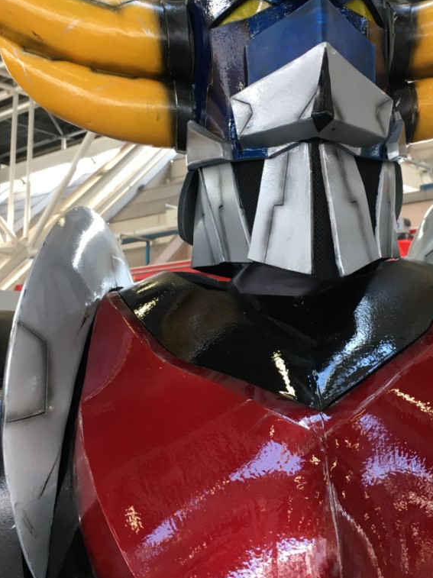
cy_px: 247
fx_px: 768
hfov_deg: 31.3
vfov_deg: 41.2
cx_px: 282
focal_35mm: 46
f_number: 2.2
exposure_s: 1/33
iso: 32
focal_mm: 4.15
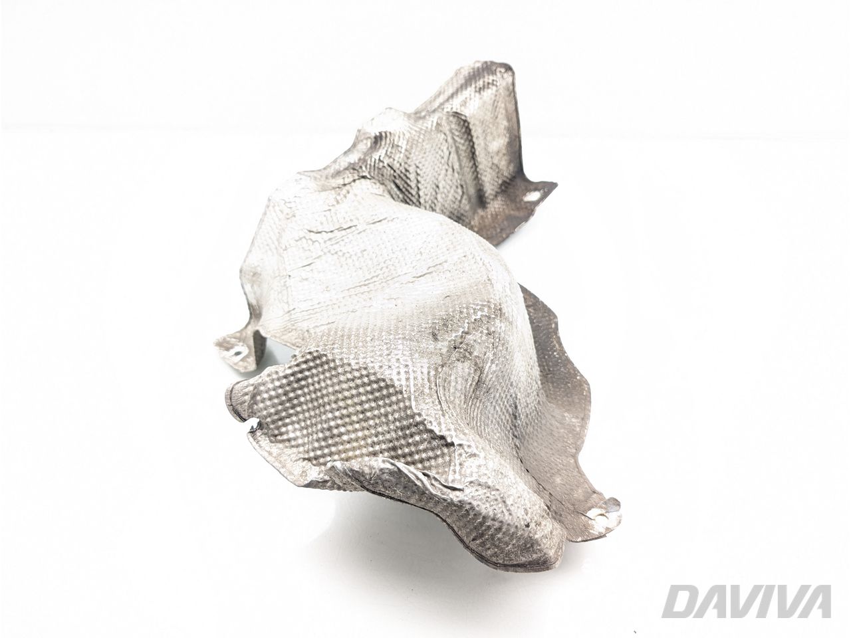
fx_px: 590
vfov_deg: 56.8
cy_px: 319
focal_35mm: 24
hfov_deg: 71.6
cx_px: 426
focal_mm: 6.9
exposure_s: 1/90
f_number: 1.68
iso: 67
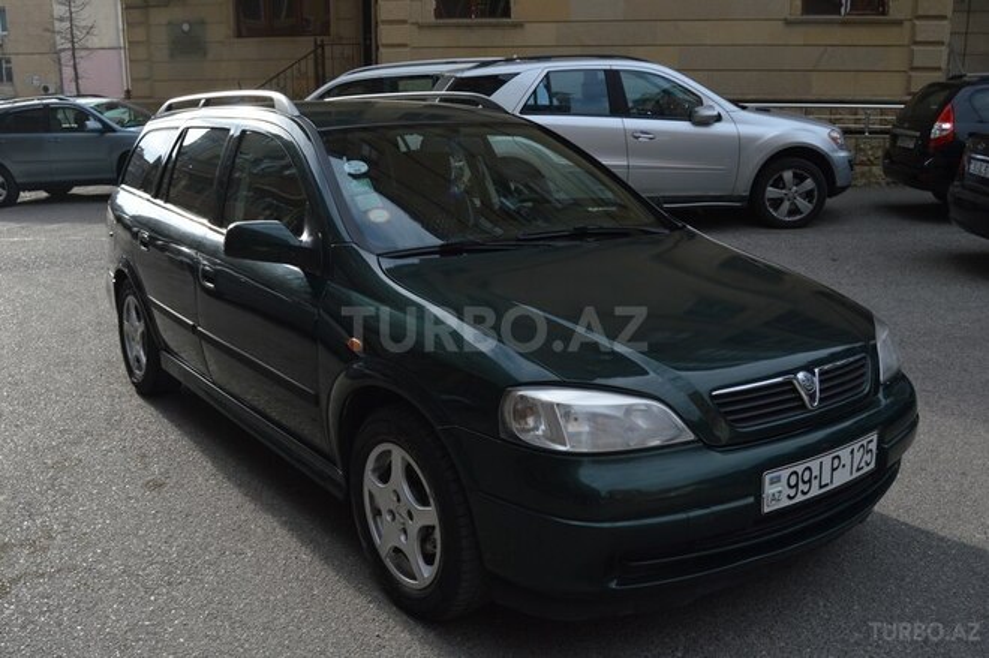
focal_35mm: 33
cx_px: 494
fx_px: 906
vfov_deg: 39.9
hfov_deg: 57.3
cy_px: 329
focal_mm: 22
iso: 100
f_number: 6.3
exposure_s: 1/160
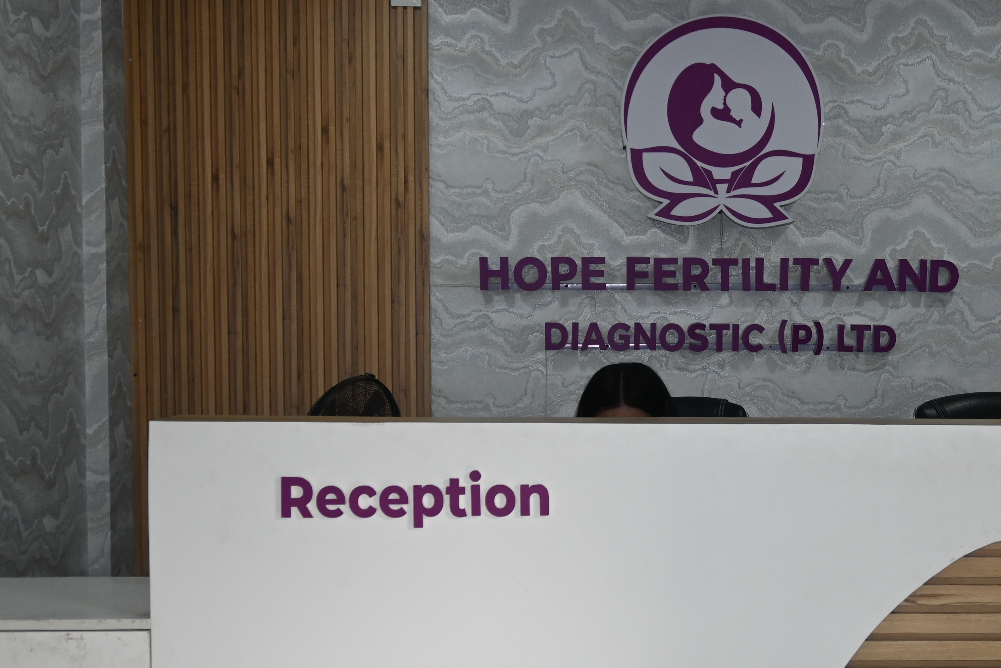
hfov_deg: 34.9
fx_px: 1557
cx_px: 749
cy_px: 413
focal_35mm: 56
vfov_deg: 24.1
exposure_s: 1/100
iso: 400
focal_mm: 20
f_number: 3.8
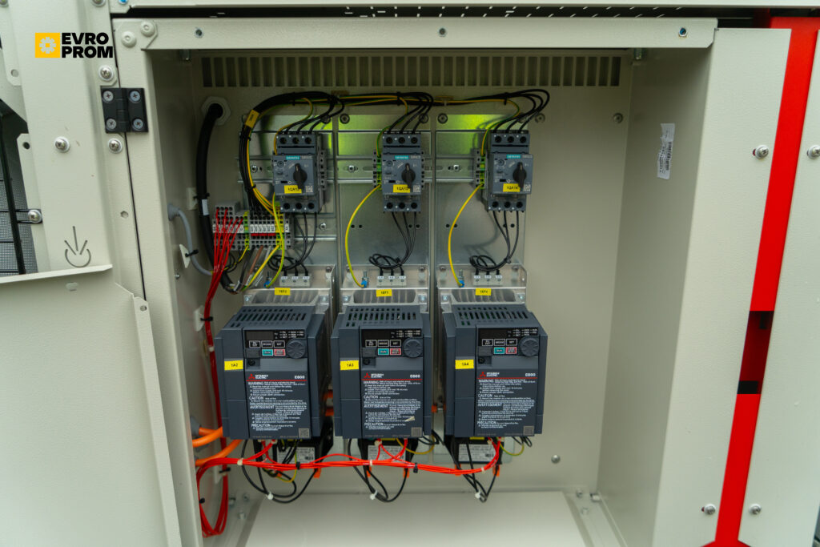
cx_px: 410
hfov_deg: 71.5
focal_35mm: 25
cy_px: 274
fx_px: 569
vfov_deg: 51.3
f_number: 4
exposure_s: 1/100
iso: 400
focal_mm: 25
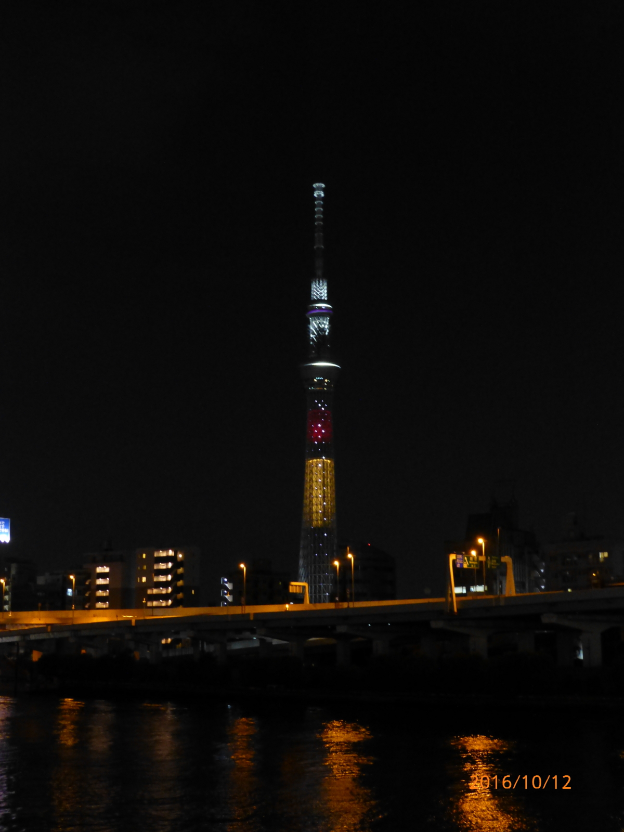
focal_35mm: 51
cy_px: 416
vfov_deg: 37.5
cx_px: 312
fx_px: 1226
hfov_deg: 28.6
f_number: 4.4
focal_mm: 9
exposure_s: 1/4
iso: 800
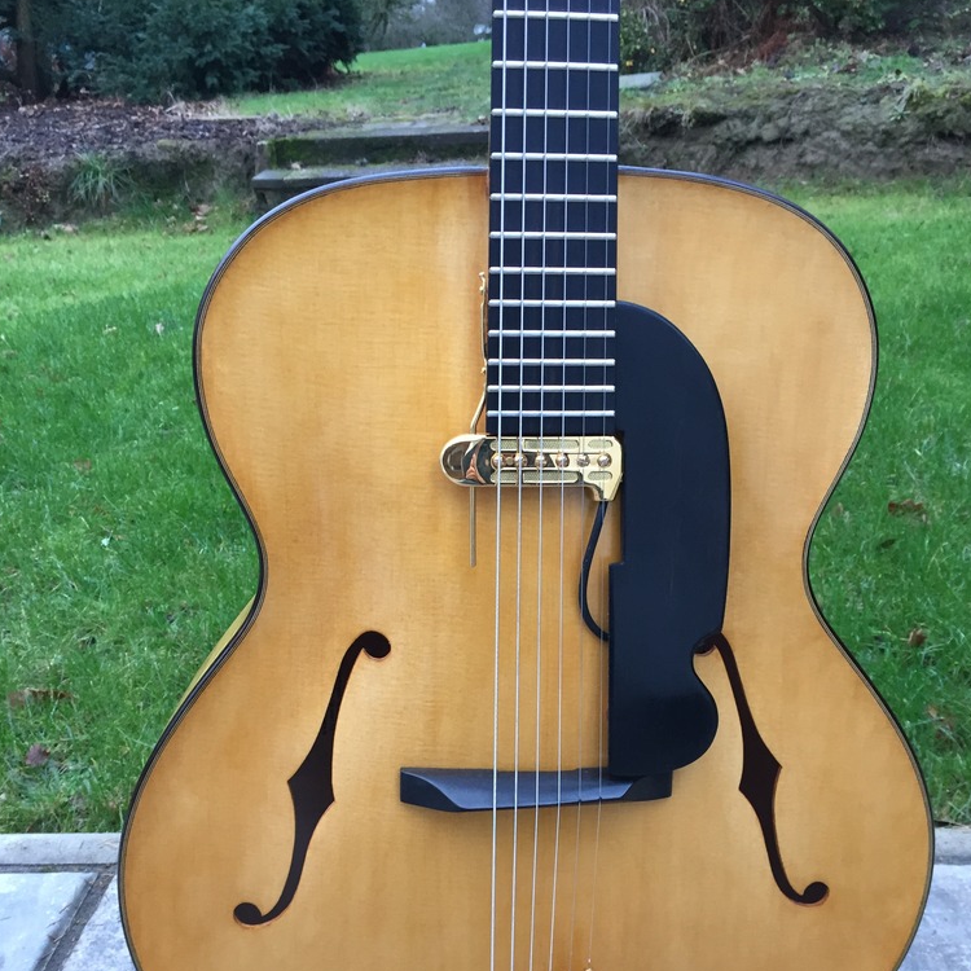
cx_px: 488
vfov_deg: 46.9
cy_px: 594
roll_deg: +2.0
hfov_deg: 47.2
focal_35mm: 35
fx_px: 1111
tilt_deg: -25.8
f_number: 2.2
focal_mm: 4.15
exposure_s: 1/33
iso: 100
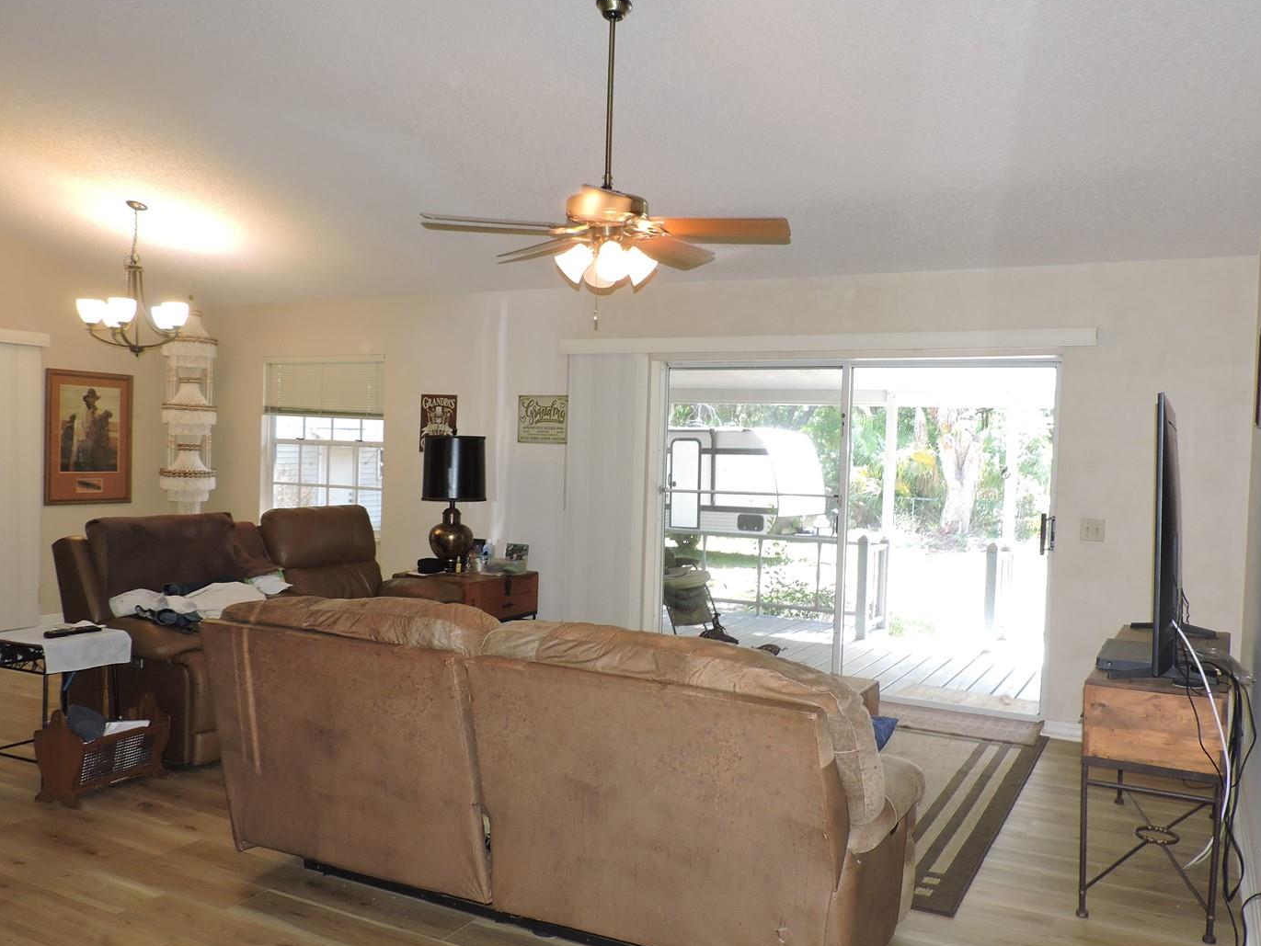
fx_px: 1020
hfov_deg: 63.4
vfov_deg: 49.8
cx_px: 675
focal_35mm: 28
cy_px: 486
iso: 200
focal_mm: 4.3
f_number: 3
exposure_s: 1/30
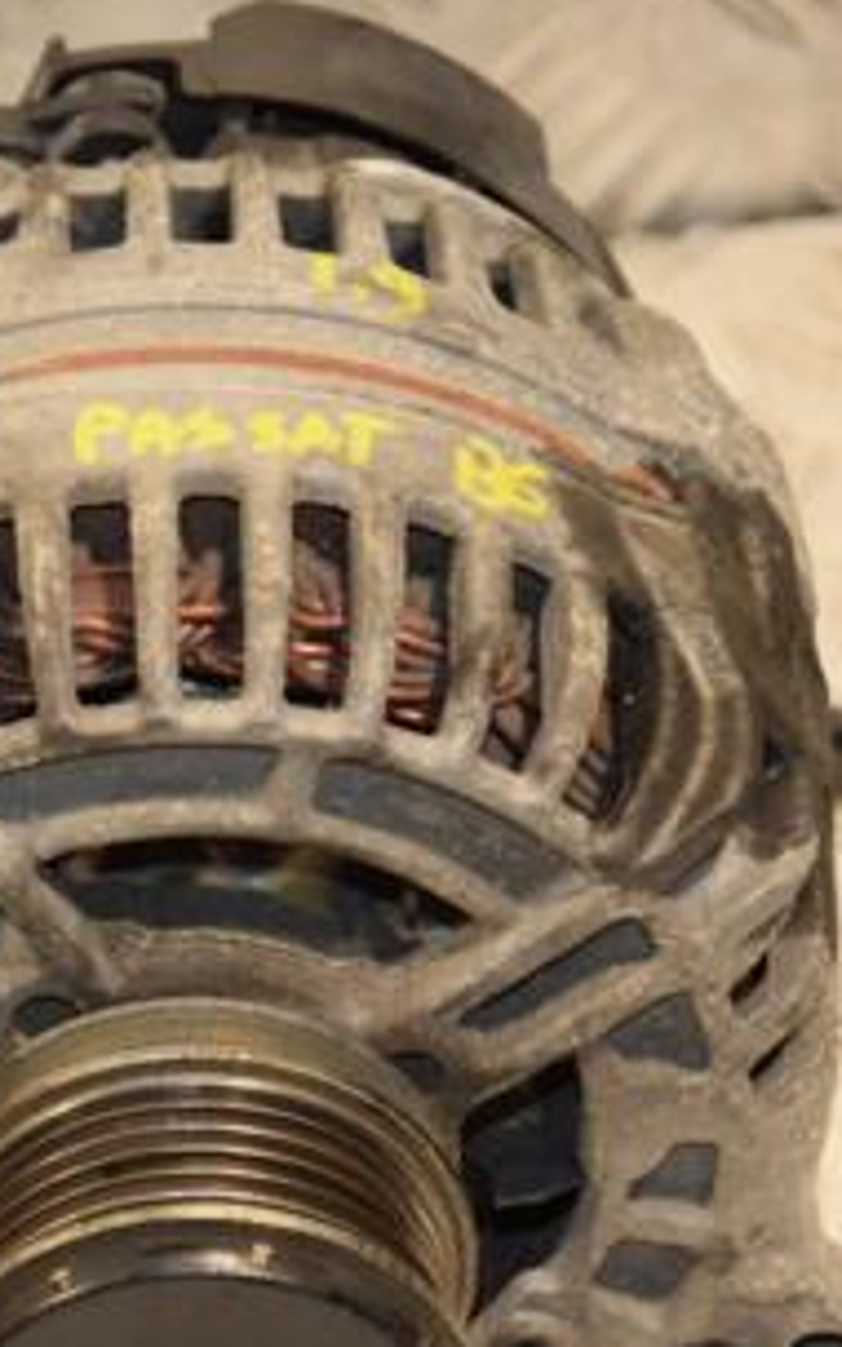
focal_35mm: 211
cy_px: 855
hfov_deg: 6.2
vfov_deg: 9.9
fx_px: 7747
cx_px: -84
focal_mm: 70
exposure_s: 1/200
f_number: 5.3
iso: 800
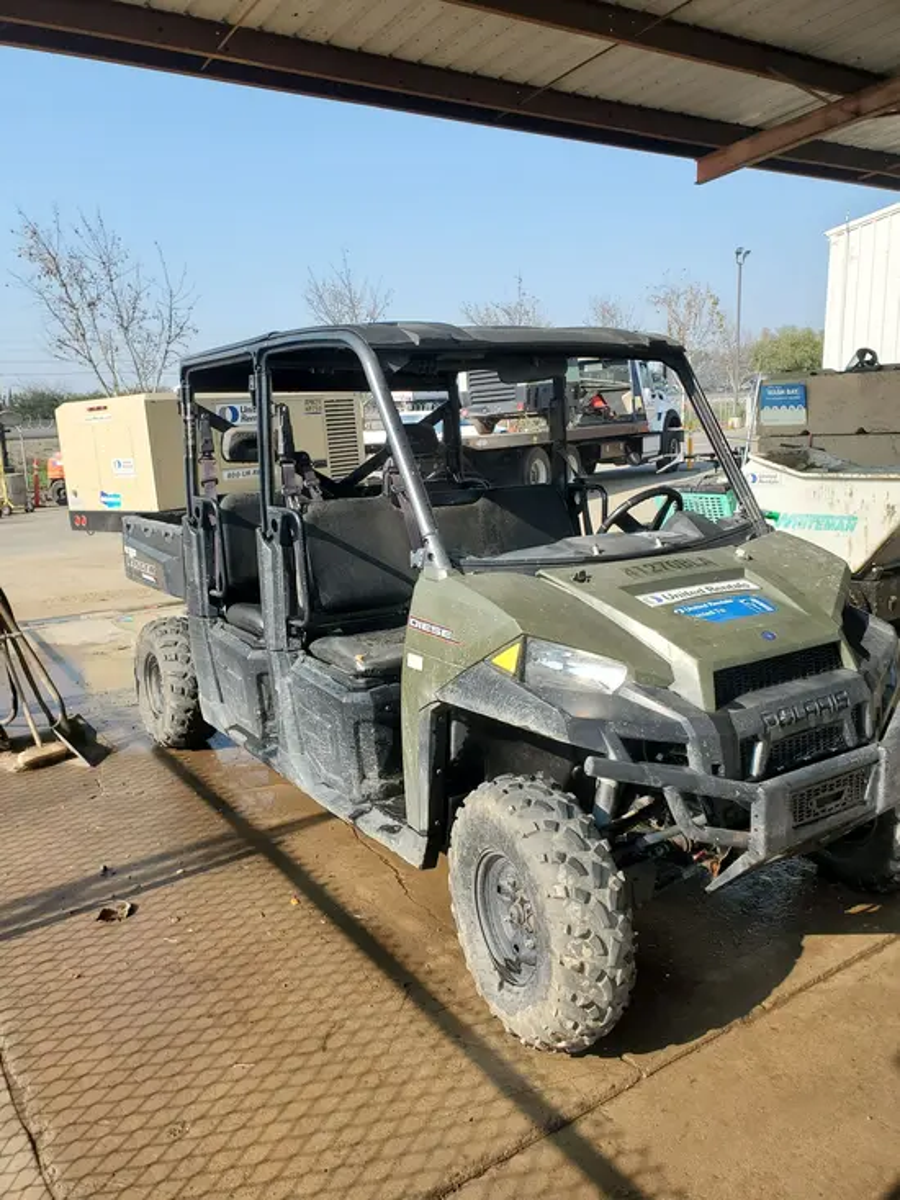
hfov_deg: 53.1
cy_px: 600
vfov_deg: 67.3
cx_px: 450
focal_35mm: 26
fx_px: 901
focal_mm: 4.3
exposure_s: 1/826
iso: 50
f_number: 2.4
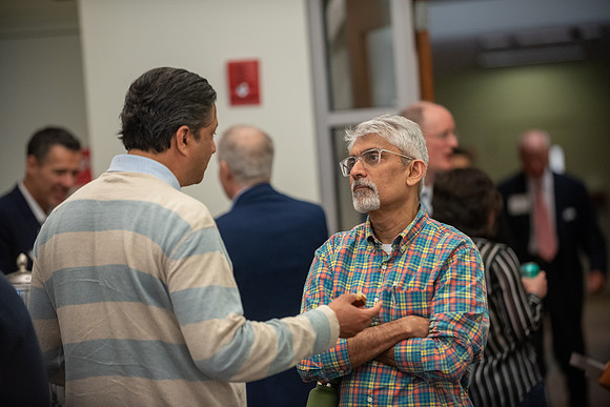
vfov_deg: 8.6
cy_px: 204
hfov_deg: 12.8
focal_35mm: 160
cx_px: 305
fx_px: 2718
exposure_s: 1/250
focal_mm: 160
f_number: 2.8
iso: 2000
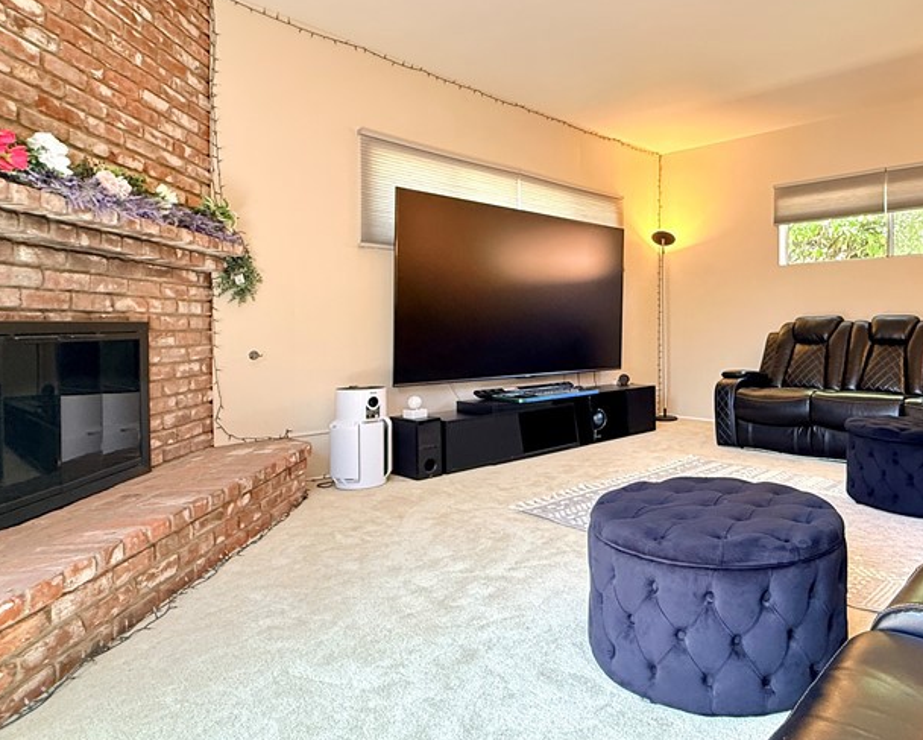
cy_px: 333
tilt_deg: -0.9
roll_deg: +0.1
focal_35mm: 23
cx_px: 622
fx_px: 629
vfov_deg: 60.8
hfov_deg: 70.3
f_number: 2.2
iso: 320
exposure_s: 1/99
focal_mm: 2.22
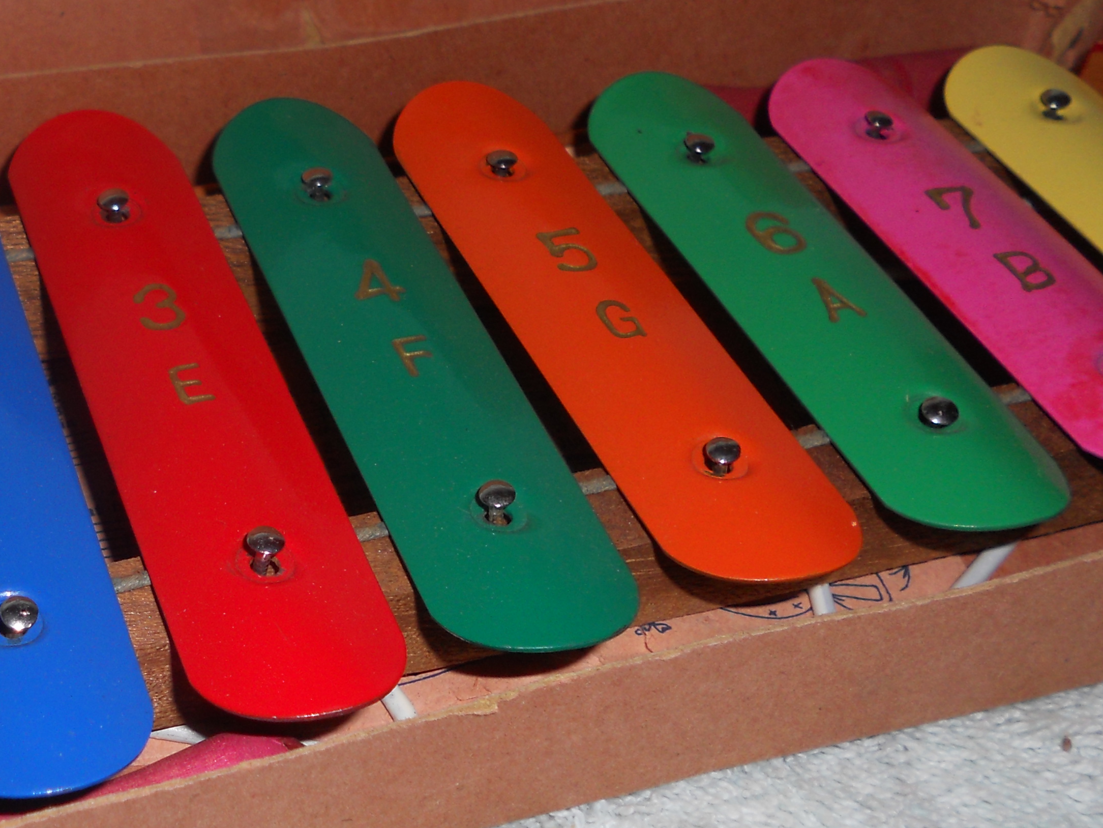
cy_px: 388
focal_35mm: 59
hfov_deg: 31.3
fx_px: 1880
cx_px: 120
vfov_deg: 24.8
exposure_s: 1/25
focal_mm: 5.8
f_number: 8.8
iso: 80
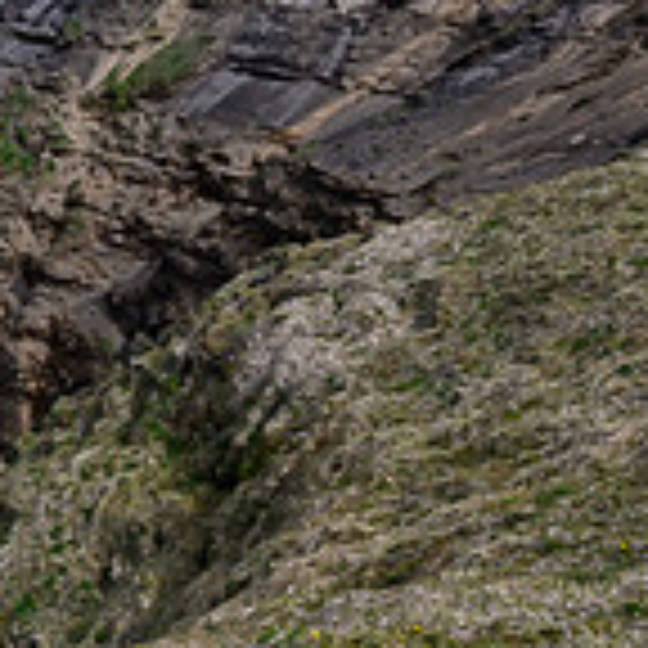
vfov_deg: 20.2
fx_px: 1737
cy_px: -54
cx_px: -468
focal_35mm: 82
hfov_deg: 17.6
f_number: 20
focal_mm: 24
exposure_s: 1/400
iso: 640
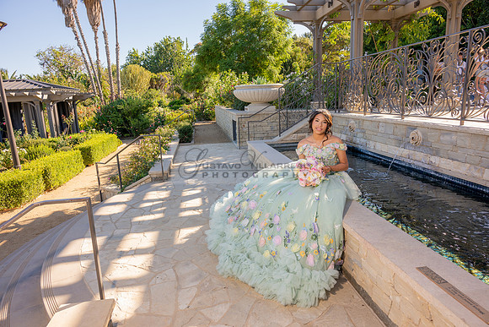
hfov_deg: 73.7
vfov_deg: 53.2
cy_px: 164
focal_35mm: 24
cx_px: 244
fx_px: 326
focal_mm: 24
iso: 200
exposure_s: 1/200
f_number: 7.1
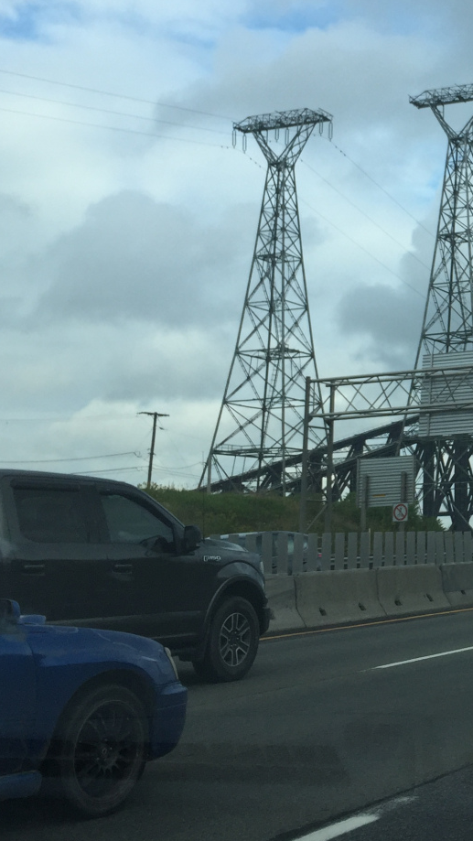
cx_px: 640
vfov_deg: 37.6
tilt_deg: +14.5
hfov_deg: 19.8
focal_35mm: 55
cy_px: 318
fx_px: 1226
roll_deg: -0.7
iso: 32
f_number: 2.2
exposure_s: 1/964
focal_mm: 4.15
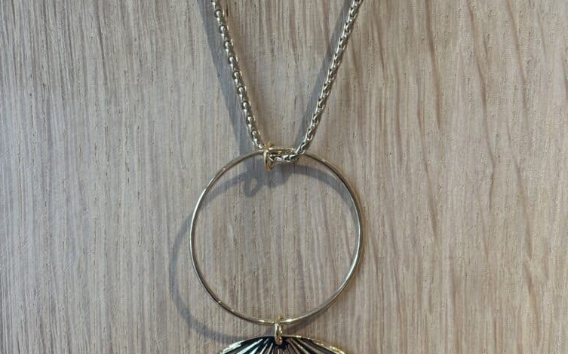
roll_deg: -0.2
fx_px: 1161
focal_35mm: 75
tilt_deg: -12.9
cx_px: 282
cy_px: 267
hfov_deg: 27.5
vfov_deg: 17.3
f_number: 1.6
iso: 32
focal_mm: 5.96
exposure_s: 1/100
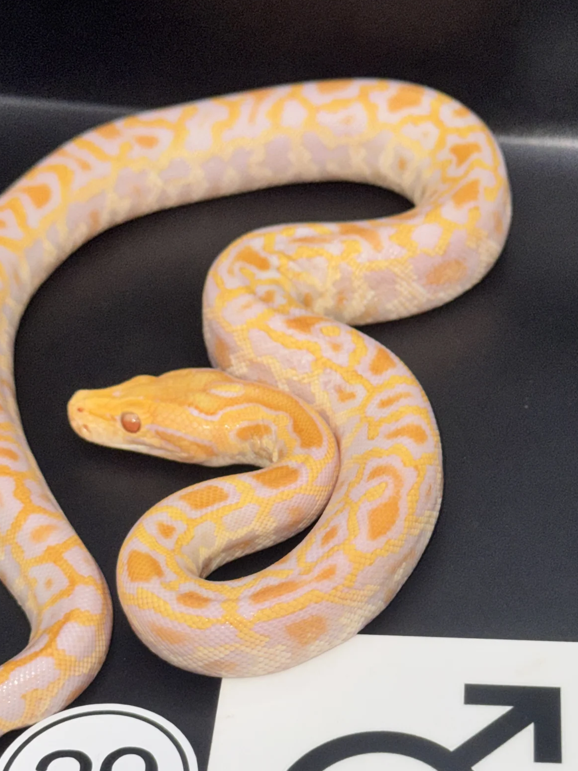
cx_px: 373
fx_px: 1758
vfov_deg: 24.6
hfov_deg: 18.6
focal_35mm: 79
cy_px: 525
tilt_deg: -45.2
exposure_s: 1/341
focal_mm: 6.76
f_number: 1.78
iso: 50
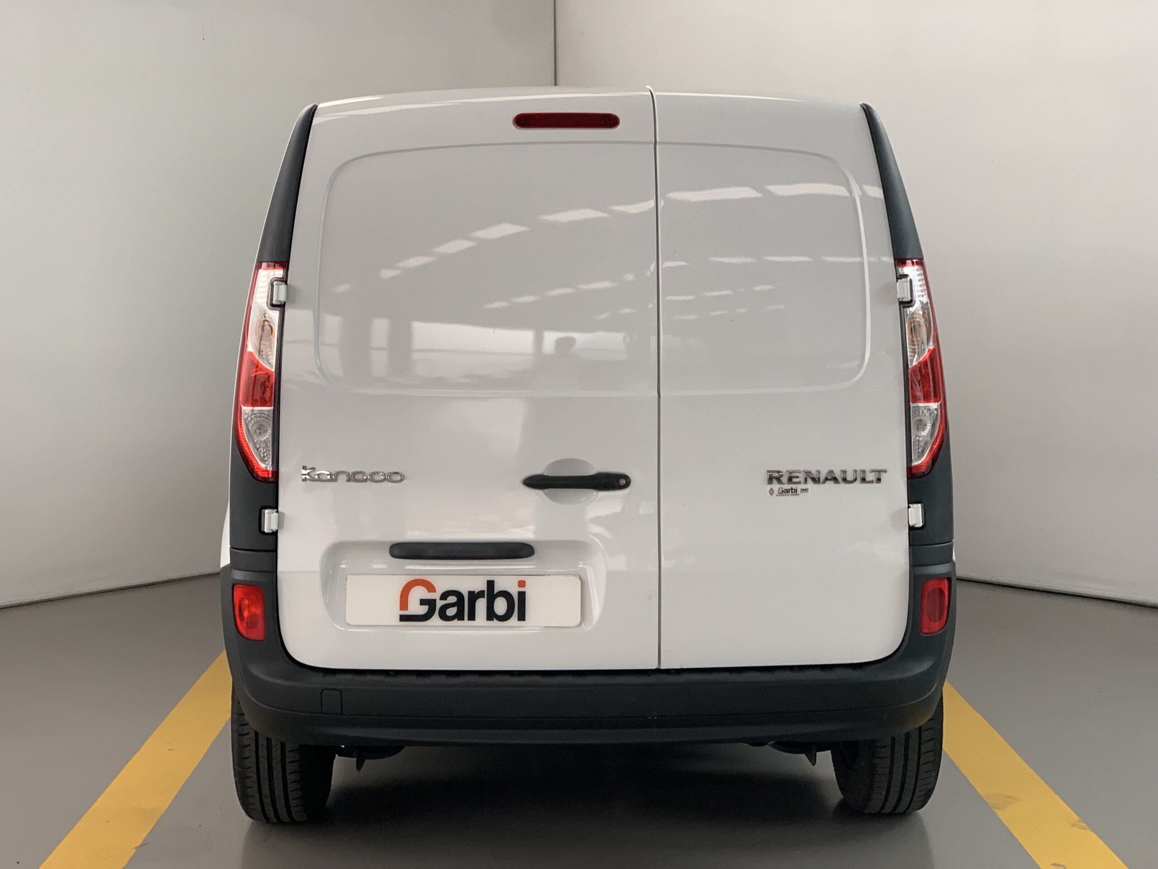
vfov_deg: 28.0
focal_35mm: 52
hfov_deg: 36.8
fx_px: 1740
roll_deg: -0.1
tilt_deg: -3.7
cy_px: 434
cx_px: 579
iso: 125
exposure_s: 1/122
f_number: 2.4
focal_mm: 6
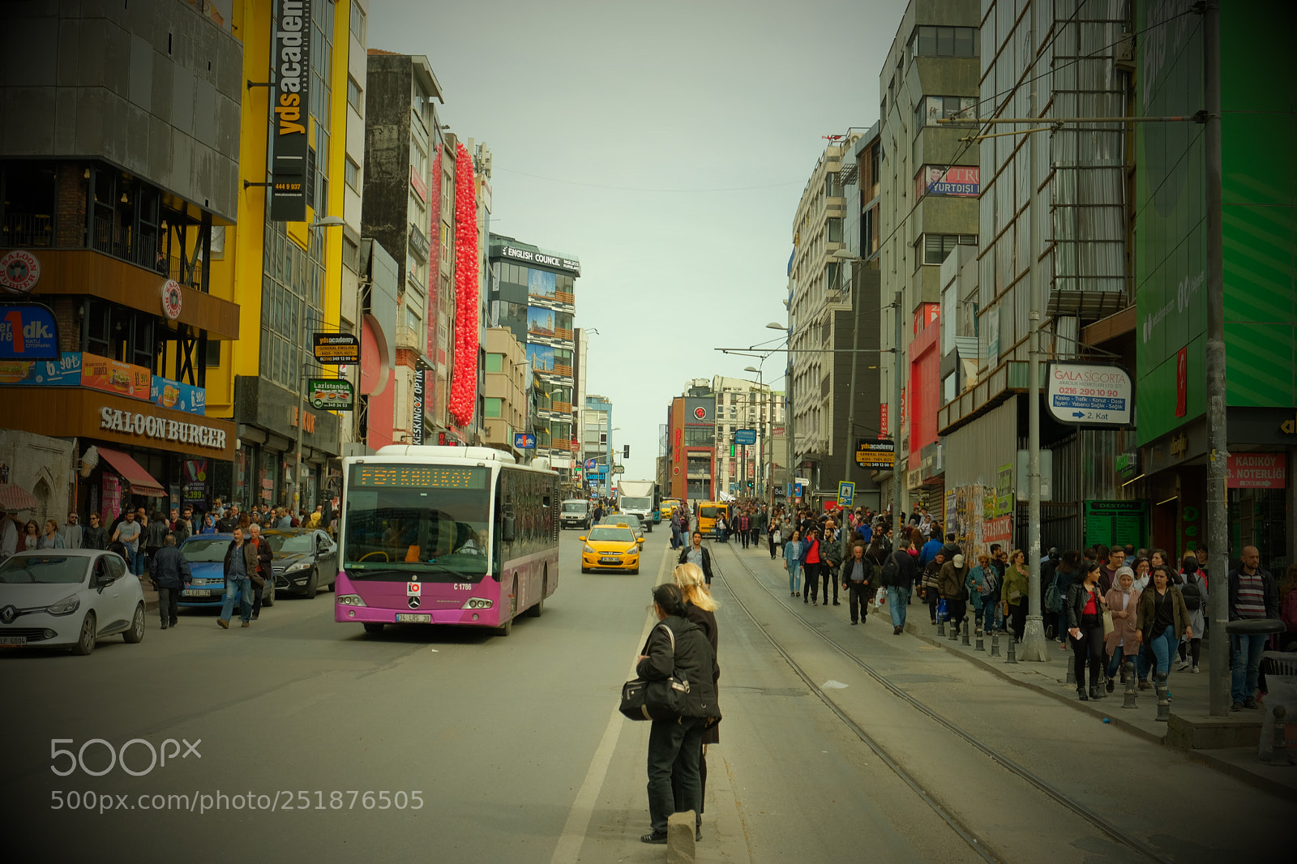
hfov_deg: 36.9
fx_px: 1945
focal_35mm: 54
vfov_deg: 25.0
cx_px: 648
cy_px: 432
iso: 200
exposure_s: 1/340
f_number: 5.6
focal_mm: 35.8
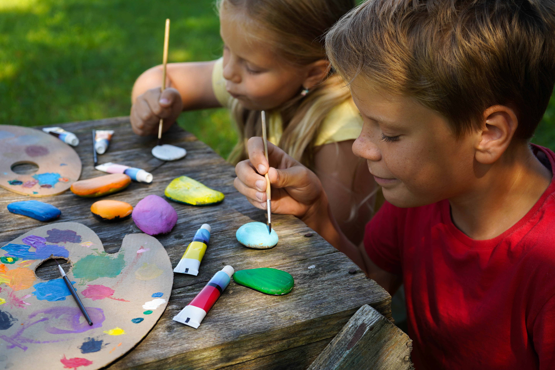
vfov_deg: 27.0
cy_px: 185
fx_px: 771
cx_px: 278
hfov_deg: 39.6
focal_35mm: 50
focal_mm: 50
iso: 200
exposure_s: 1/250
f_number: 5.6
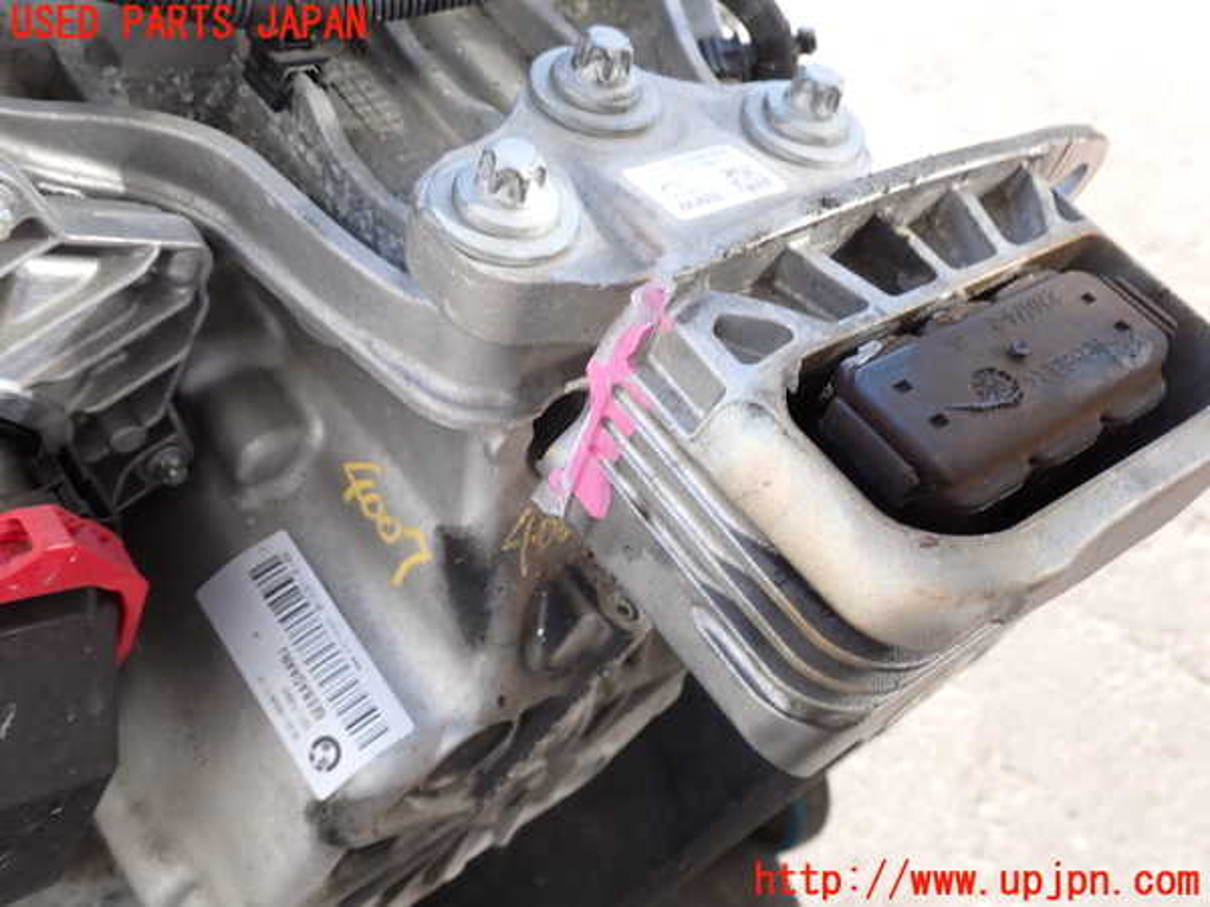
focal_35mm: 30
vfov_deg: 46.8
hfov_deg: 60.0
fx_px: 1049
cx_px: 605
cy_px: 454
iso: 100
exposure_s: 1/125
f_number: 3.2
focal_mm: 5.4
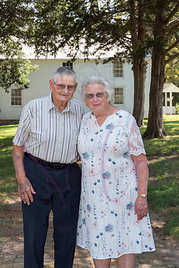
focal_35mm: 62
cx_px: 90
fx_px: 462
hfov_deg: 21.9
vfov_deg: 32.4
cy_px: 134
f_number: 8
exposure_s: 1/200
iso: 500
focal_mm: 62
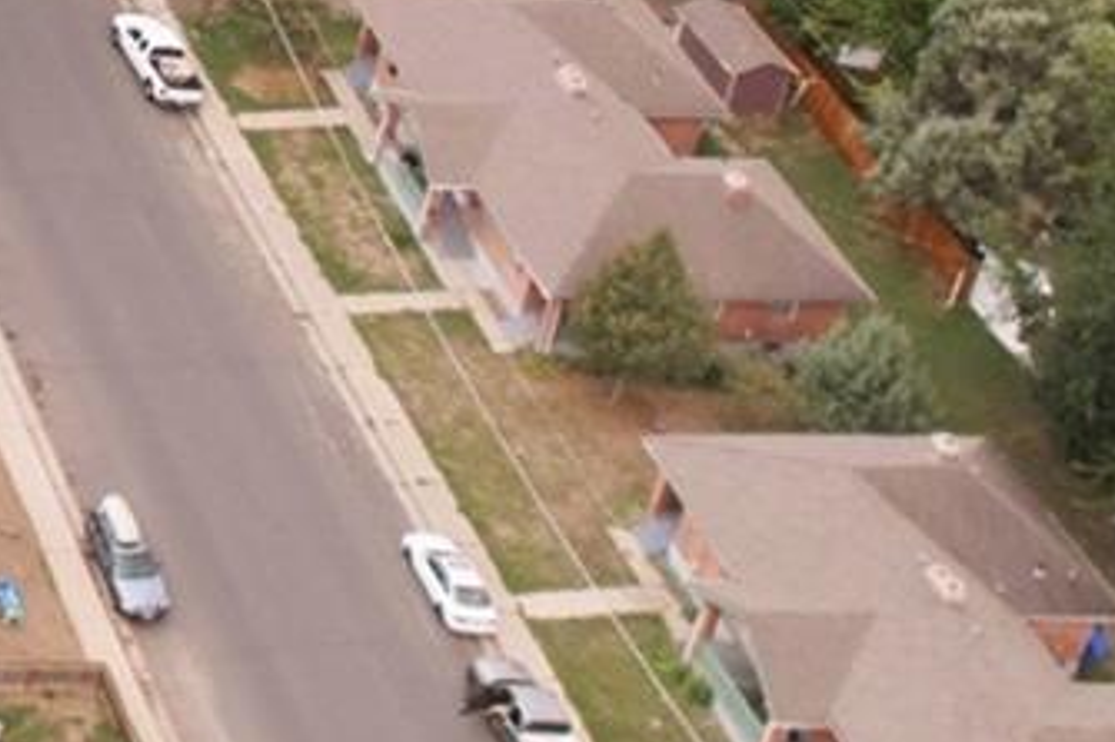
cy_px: -591
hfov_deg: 15.8
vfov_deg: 12.0
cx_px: -1038
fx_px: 3250
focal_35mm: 105
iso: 200
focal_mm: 8.4
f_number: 2.8
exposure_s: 1/60
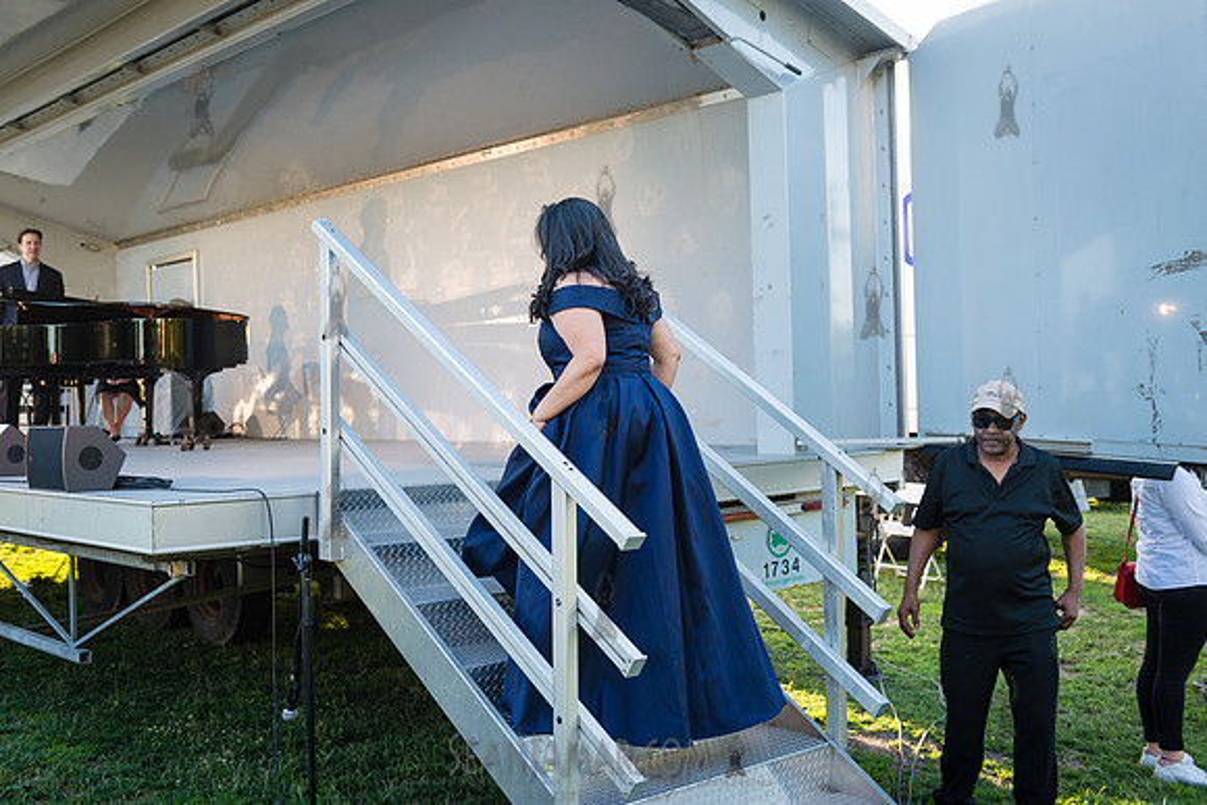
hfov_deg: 50.7
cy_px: 402
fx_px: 1274
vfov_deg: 35.1
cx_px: 604
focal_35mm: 38
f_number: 3.5
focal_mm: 38
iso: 500
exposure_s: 1/400
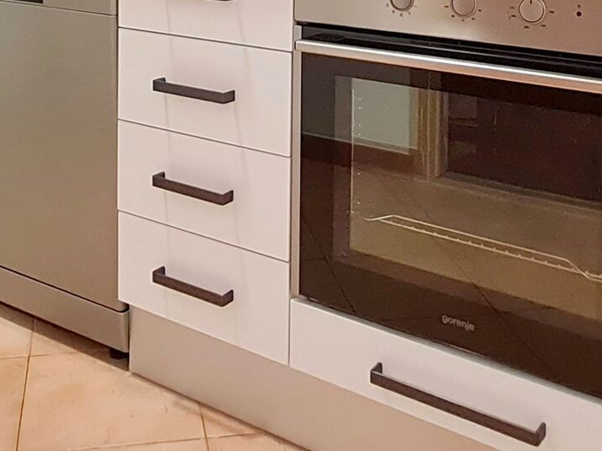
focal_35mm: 51
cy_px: -69
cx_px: 234
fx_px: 887
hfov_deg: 37.3
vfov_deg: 25.9
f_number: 2.2
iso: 320
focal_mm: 1.74
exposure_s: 1/50
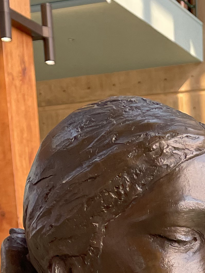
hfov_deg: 14.5
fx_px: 782
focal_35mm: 99
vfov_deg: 16.1
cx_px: 245
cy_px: 518
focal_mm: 4.2
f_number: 1.6
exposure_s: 1/121
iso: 125
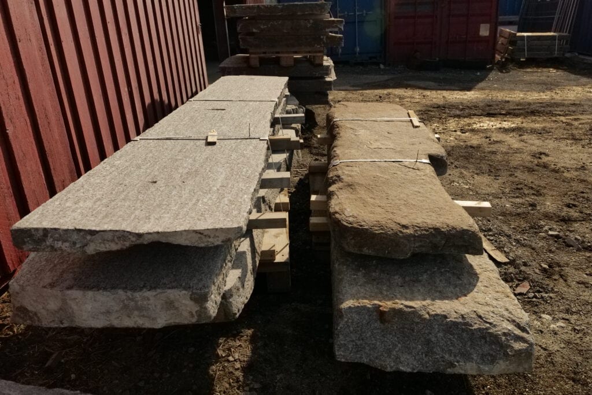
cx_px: 296
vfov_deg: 42.3
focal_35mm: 31
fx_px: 510
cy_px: 198
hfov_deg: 60.3
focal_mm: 31
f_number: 8
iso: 6400
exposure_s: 1/4000
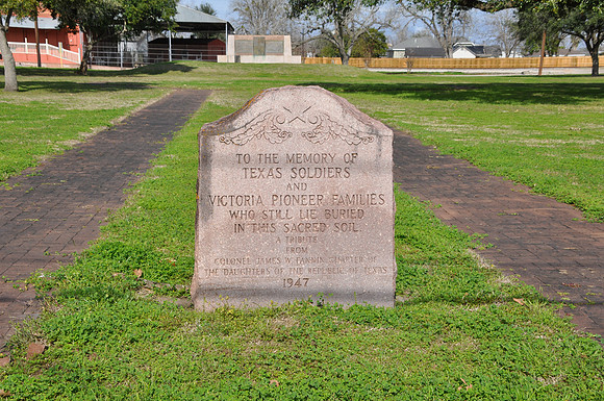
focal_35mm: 57
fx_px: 955
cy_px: 200
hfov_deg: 35.1
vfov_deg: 23.7
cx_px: 302
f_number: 13
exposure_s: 1/160
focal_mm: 38
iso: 200
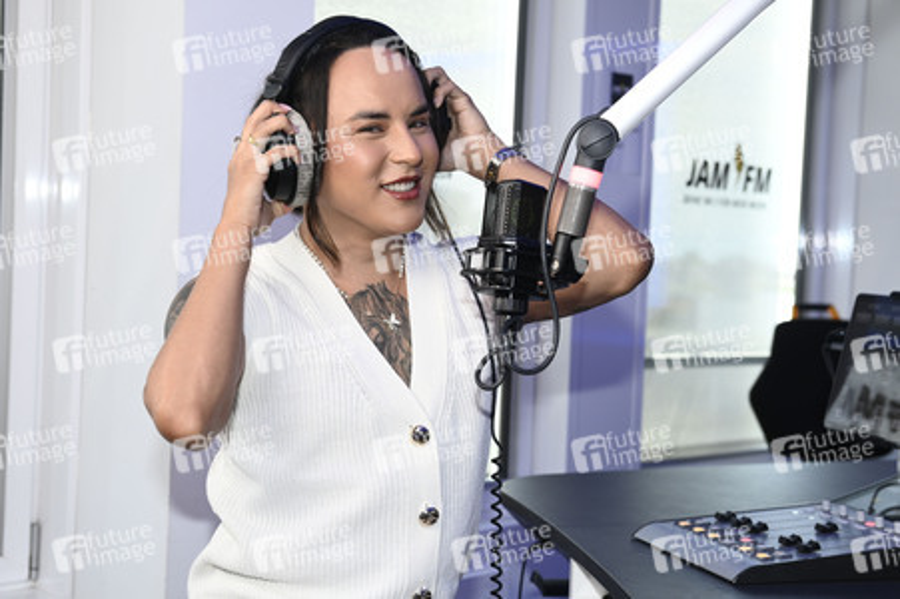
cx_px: 450
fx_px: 1374
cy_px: 300
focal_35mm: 55
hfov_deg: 36.3
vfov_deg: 24.6
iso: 1250
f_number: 4.5
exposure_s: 1/250
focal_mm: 55
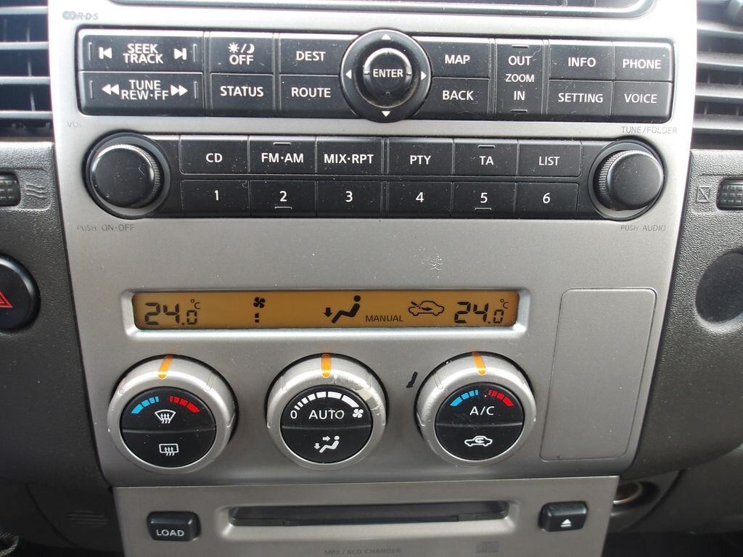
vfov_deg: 51.4
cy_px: 278
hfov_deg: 65.3
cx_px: 372
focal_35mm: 27
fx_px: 580
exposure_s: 1/30
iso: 105
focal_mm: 4.9
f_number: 3
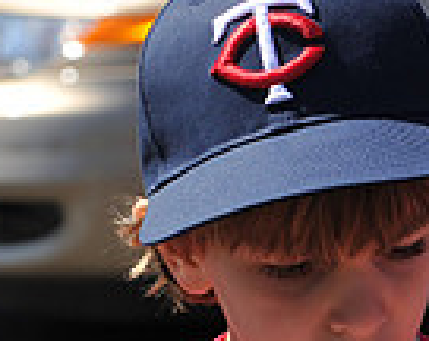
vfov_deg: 5.4
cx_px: 287
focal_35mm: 281
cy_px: 553
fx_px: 3558
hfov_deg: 6.9
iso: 200
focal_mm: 70
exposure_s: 1/800
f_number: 5
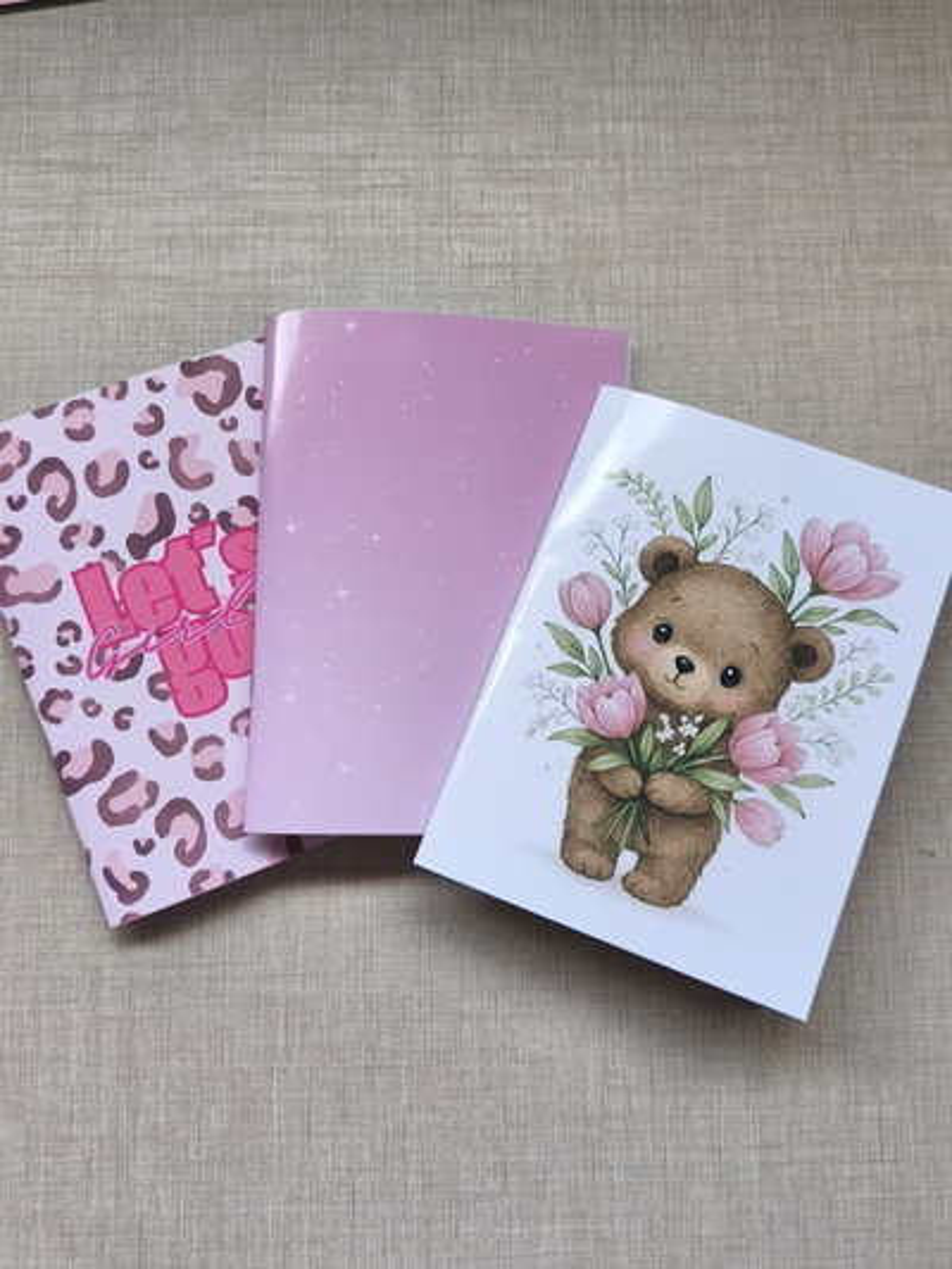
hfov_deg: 46.8
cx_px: 476
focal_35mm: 30
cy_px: 634
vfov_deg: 60.0
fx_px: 1100
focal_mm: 6.18
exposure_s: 1/99.9
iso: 320
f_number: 1.65
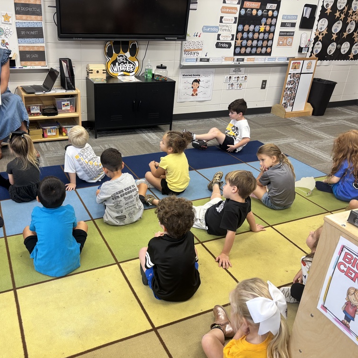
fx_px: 363
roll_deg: -3.0
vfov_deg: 52.5
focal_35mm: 31
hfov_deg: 52.3
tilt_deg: -25.8
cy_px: 180
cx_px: 148
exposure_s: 1/60
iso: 100
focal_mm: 5.96
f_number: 1.6
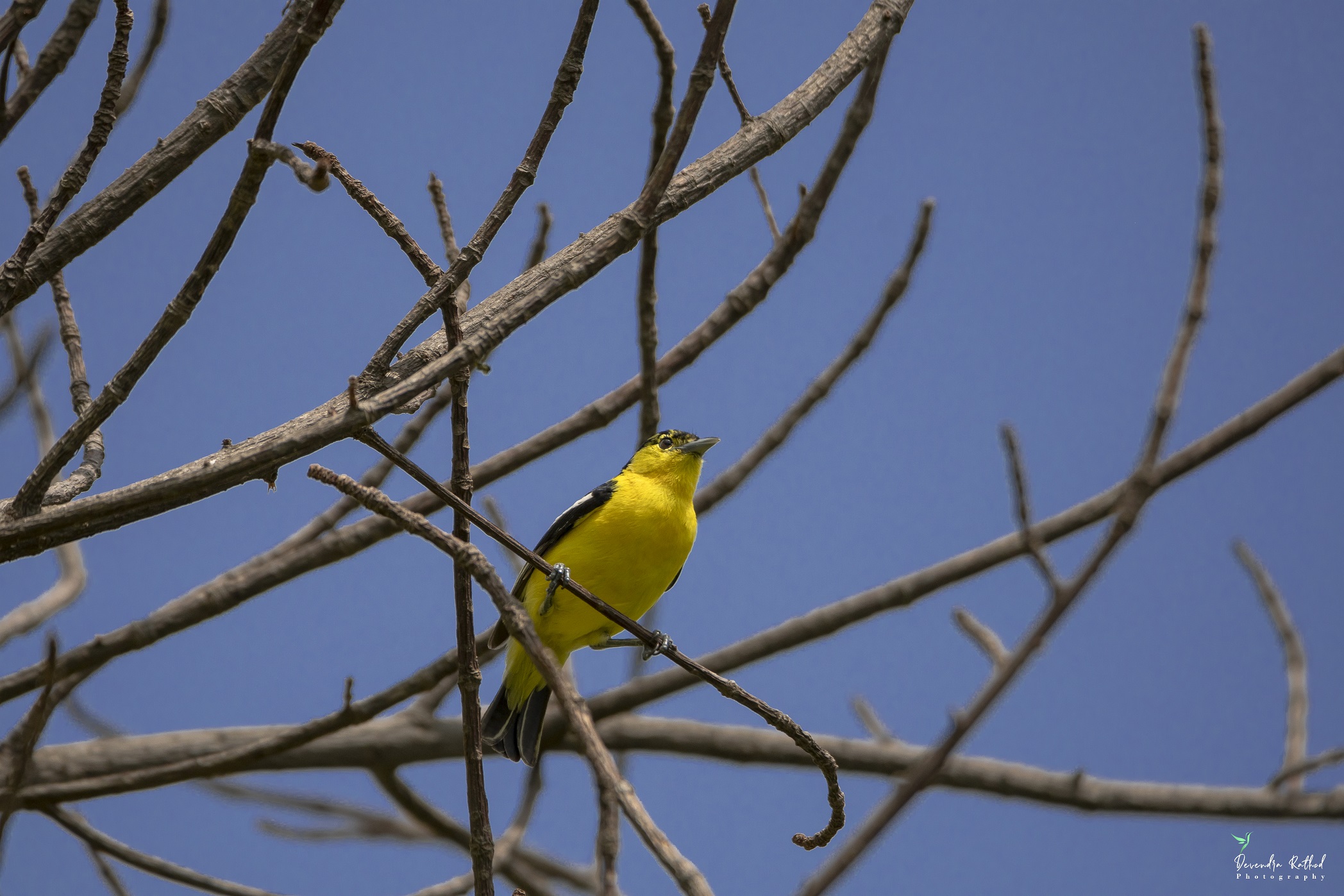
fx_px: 33595
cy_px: 448
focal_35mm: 900
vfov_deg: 1.5
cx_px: 672
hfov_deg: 2.3
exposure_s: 1/2000
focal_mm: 600
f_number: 6.3
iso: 180
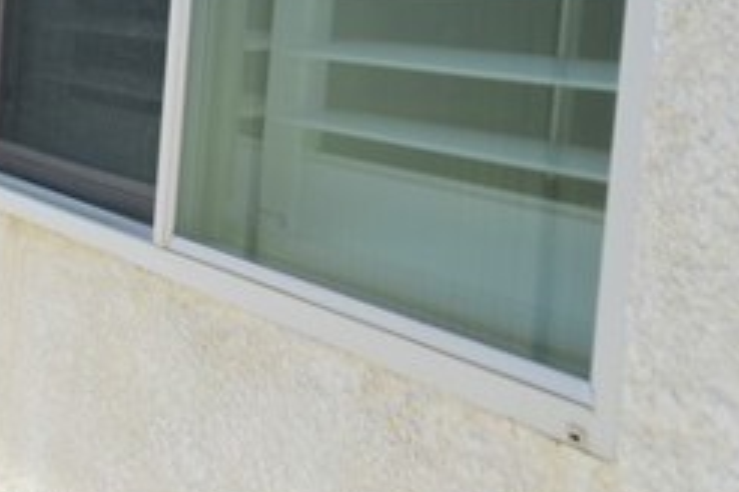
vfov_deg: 13.6
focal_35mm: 100
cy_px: 122
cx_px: -622
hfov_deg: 16.7
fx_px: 2053
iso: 200
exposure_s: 1/160
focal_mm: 24
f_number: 9
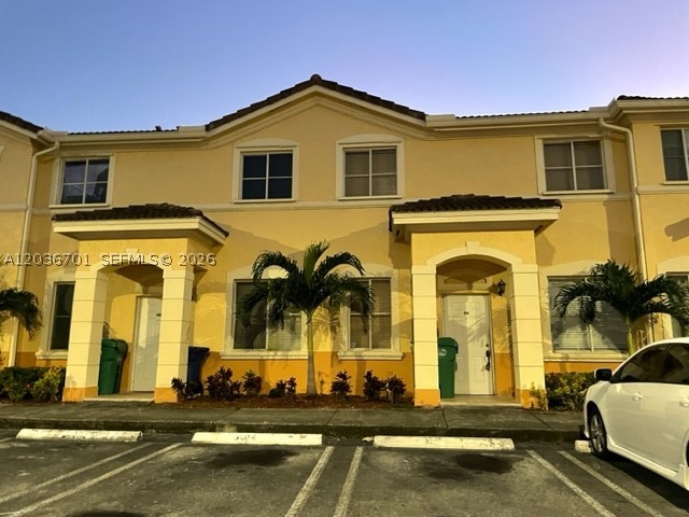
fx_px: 518
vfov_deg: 53.1
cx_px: 344
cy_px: 258
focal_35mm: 26
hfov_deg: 67.3
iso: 640
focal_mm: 4.2
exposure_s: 1/40
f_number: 1.6
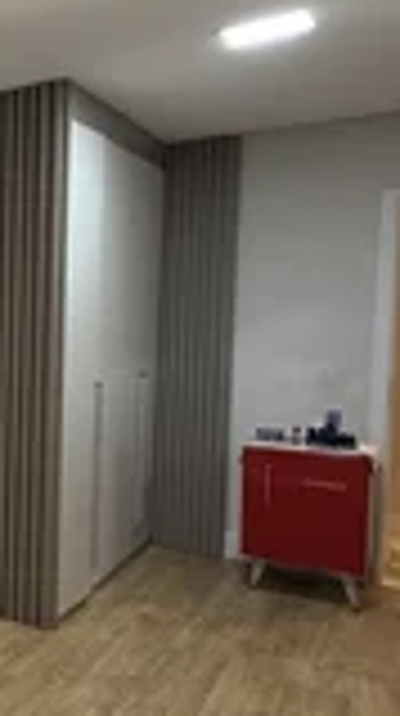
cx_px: -351
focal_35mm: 37
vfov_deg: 54.1
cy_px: 353
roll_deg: -0.4
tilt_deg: -4.0
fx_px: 700
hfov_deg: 20.4
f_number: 2.2
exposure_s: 1/60
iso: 200
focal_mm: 2.22
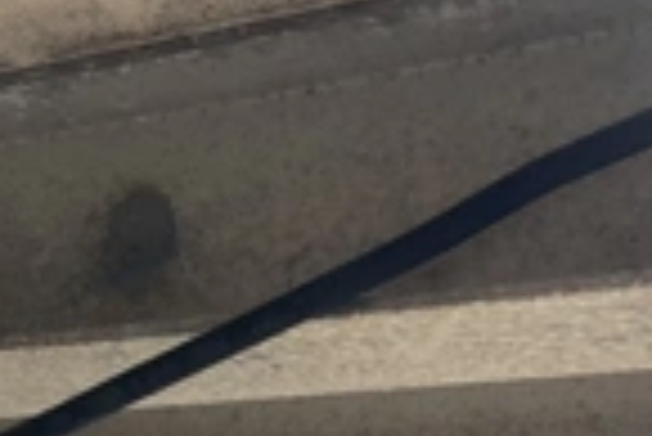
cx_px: 270
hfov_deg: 24.4
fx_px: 1505
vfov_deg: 15.9
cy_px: 512
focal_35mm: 83
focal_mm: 3
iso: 25
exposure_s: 1/122
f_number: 1.8
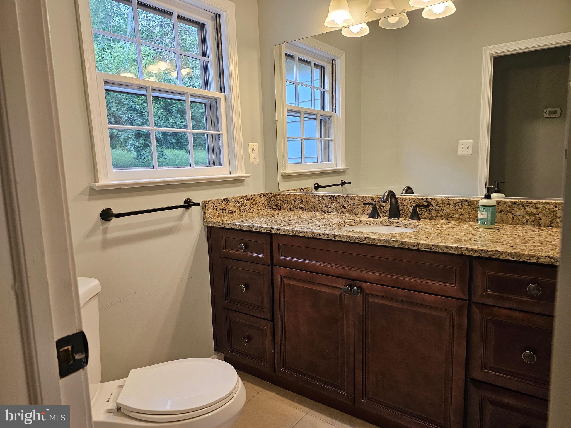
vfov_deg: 58.9
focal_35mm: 23
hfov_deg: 73.9
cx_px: 286
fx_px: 379
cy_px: 214
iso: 200
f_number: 1.7
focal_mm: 6.3
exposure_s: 1/120
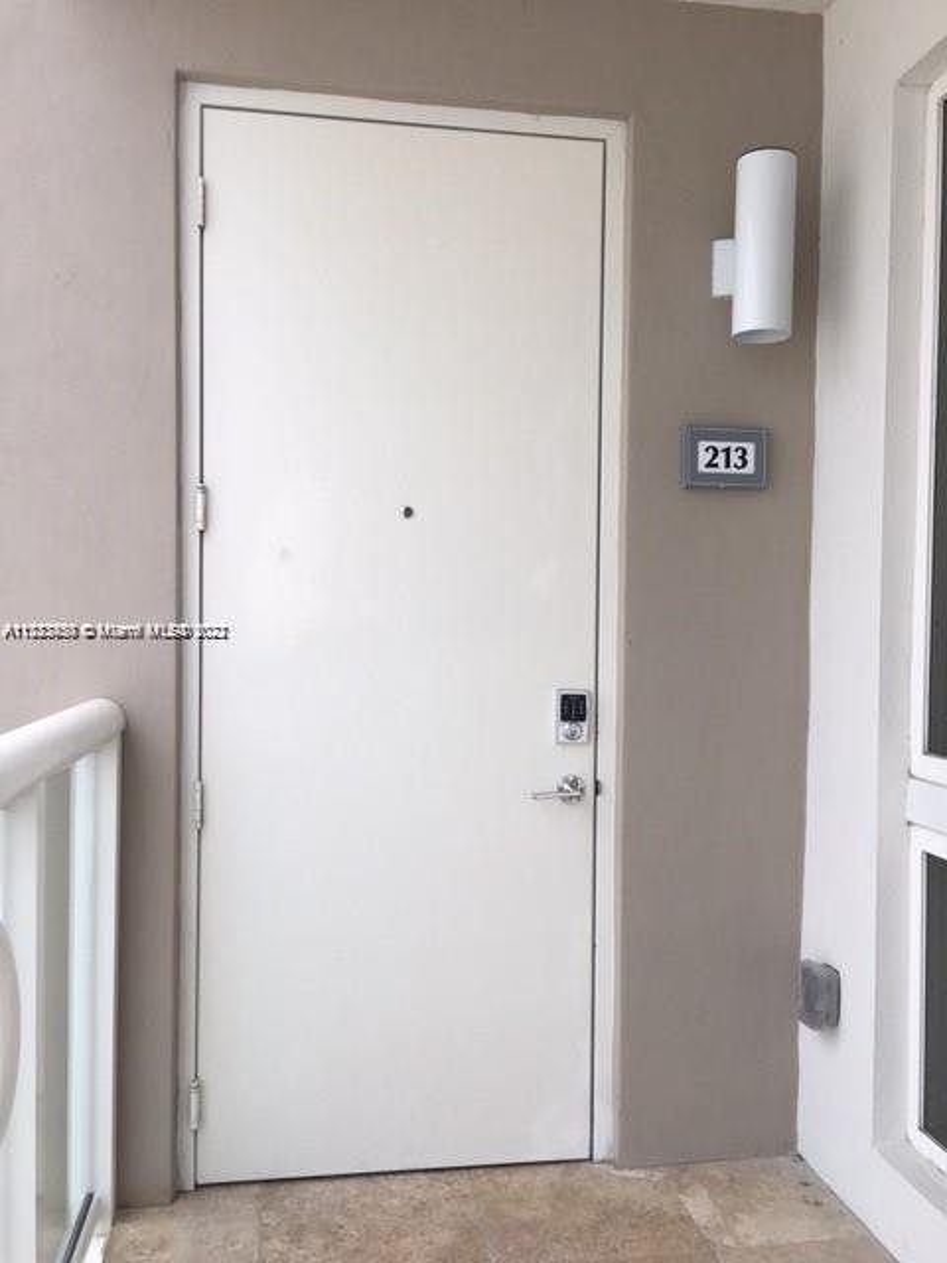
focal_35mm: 29
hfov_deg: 48.2
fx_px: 1058
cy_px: 632
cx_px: 474
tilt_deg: +0.2
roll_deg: -0.8
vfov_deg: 61.7
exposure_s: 1/286
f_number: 2.2
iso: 25
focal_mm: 4.15
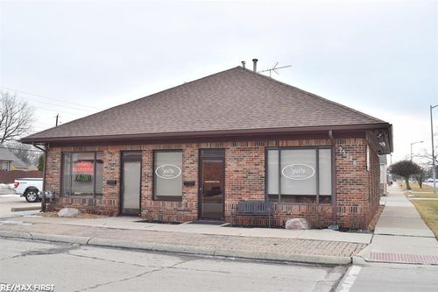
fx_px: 420
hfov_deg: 55.1
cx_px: 219
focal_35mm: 34
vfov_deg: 38.3
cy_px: 146
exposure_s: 1/200
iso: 100
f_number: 9
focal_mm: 23
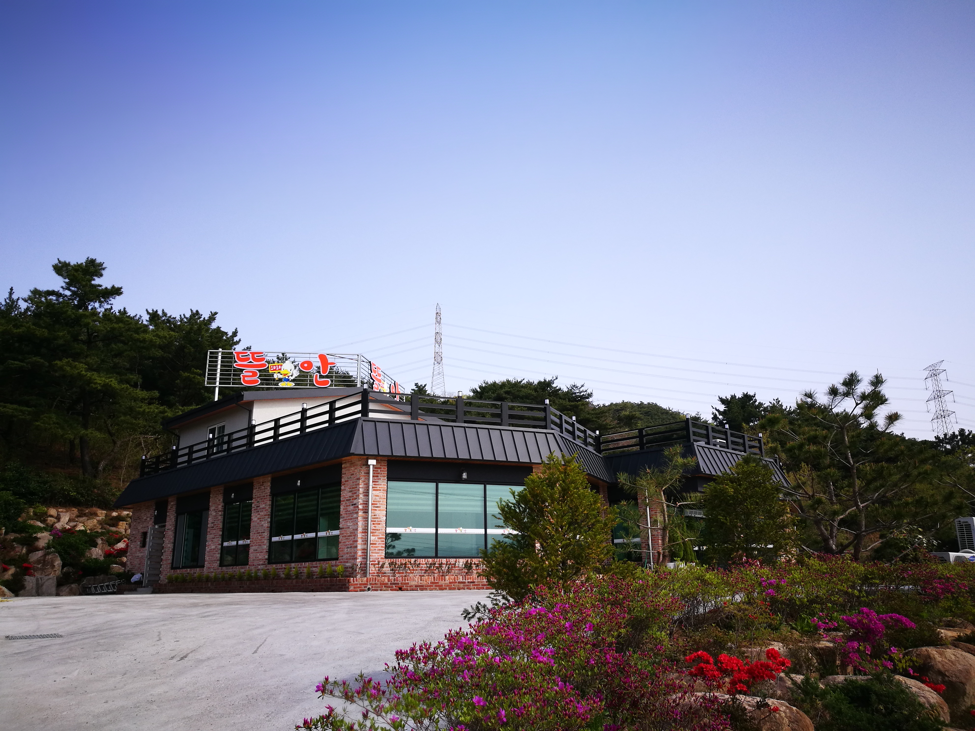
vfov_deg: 51.4
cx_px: 488
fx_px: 760
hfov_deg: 65.3
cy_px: 366
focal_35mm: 27
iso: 50
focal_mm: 4.5
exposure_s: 1/598
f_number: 4
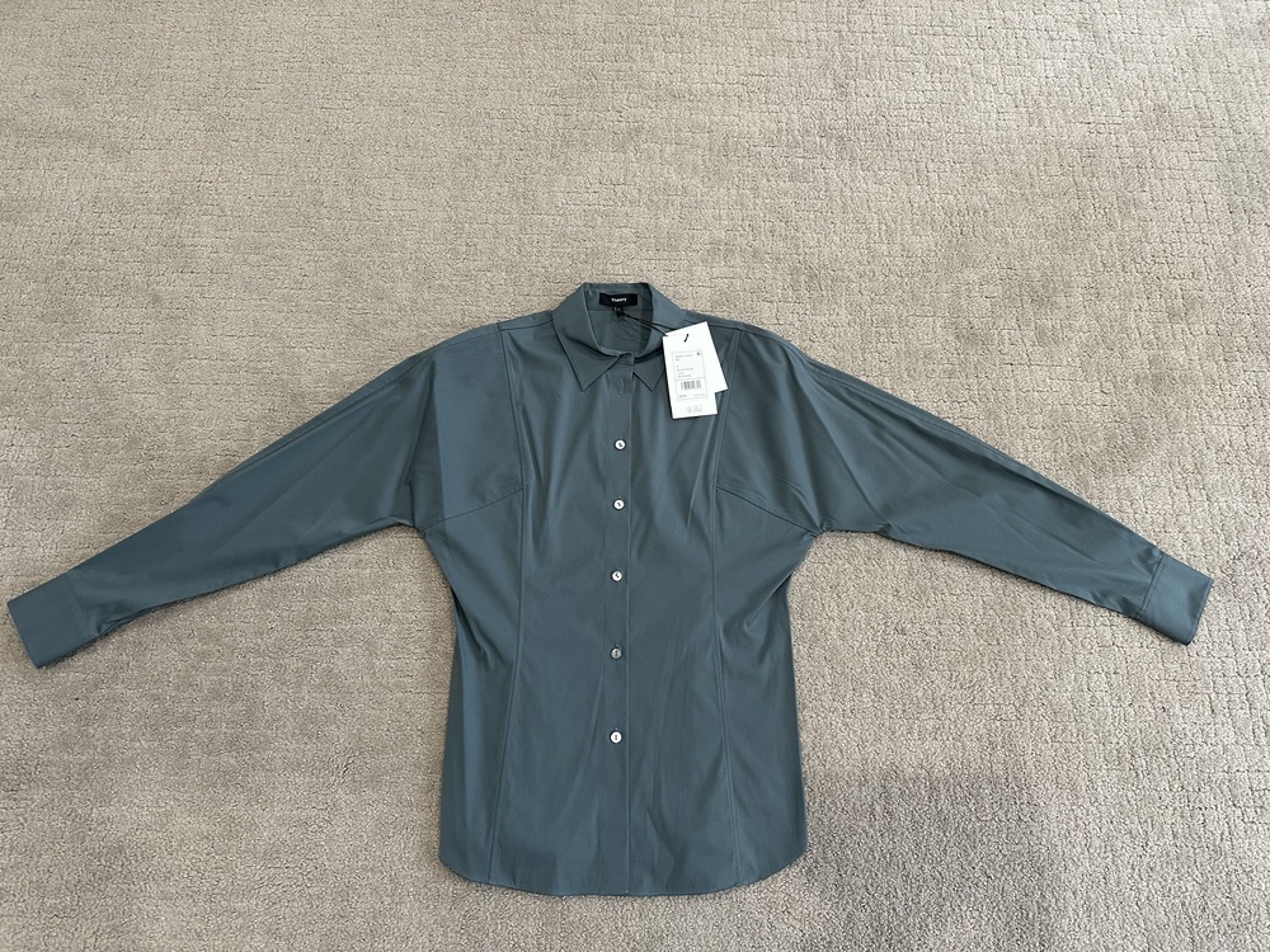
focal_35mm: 24
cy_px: 476
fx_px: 881
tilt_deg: -69.7
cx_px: 635
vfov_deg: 56.8
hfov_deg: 71.6
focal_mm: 6.86
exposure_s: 1/60
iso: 250
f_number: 1.78
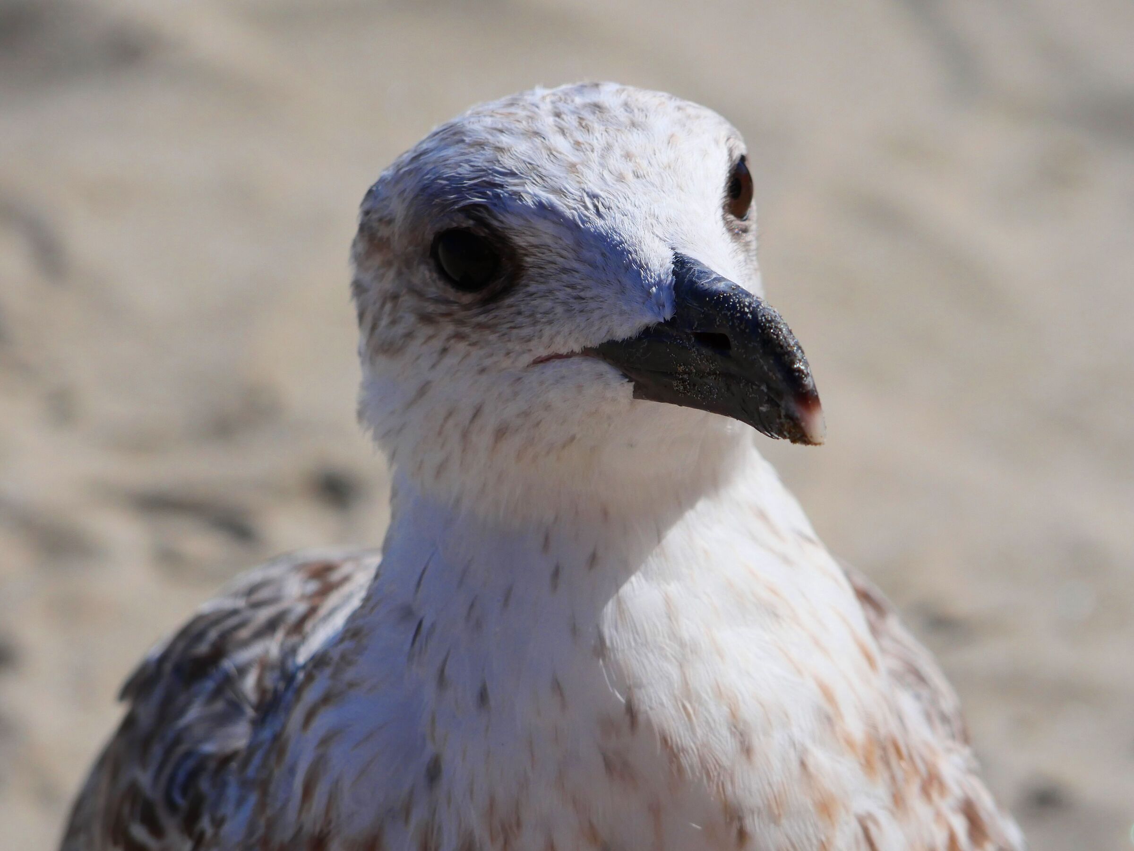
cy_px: 426
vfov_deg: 4.3
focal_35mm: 342
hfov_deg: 5.8
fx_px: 11204
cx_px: 567
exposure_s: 1/1600
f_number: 9
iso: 640
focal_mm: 171
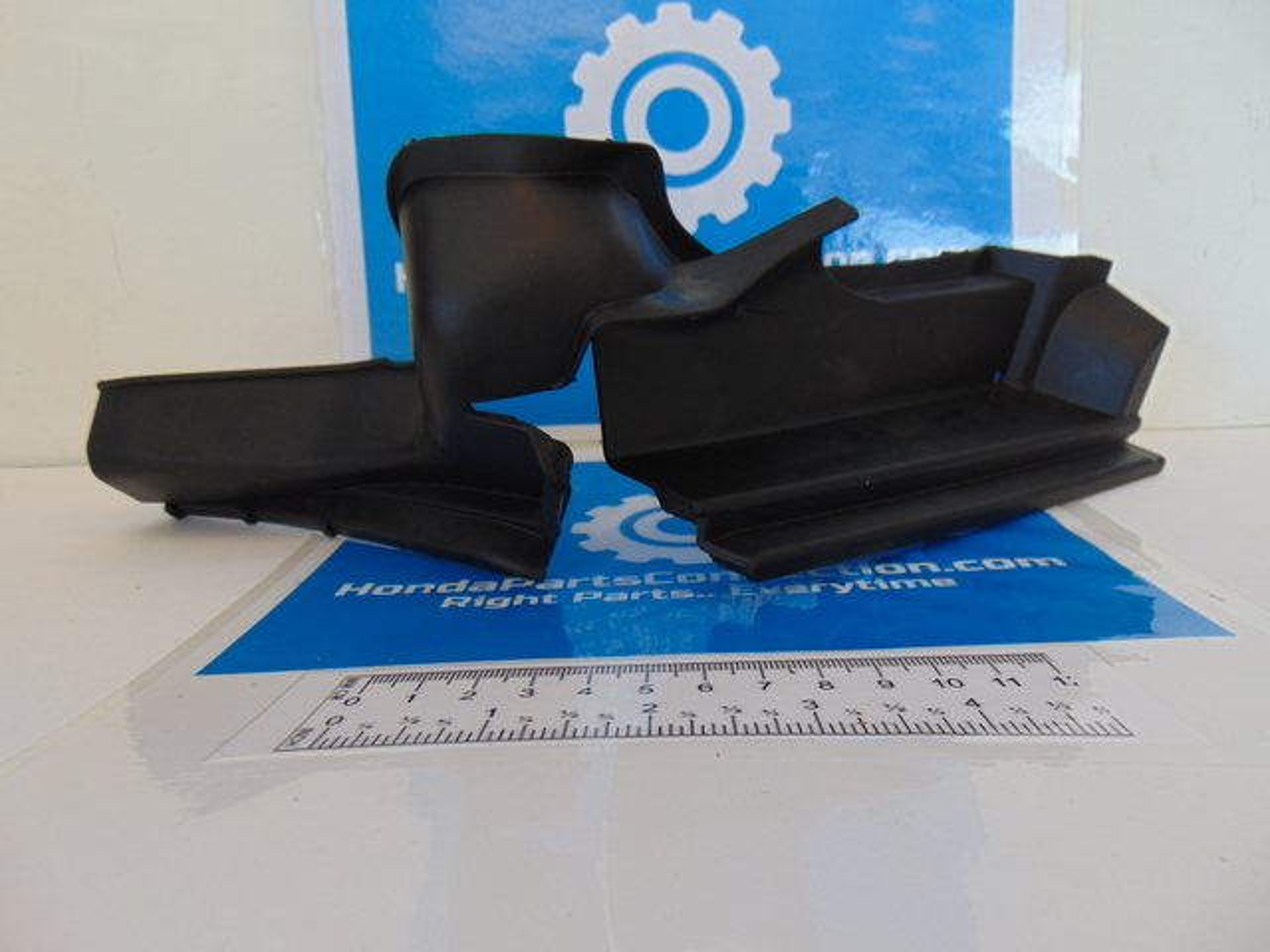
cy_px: 476
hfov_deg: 69.4
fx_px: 917
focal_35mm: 25
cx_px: 635
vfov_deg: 54.9
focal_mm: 4.5
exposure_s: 1/100
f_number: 3
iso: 80
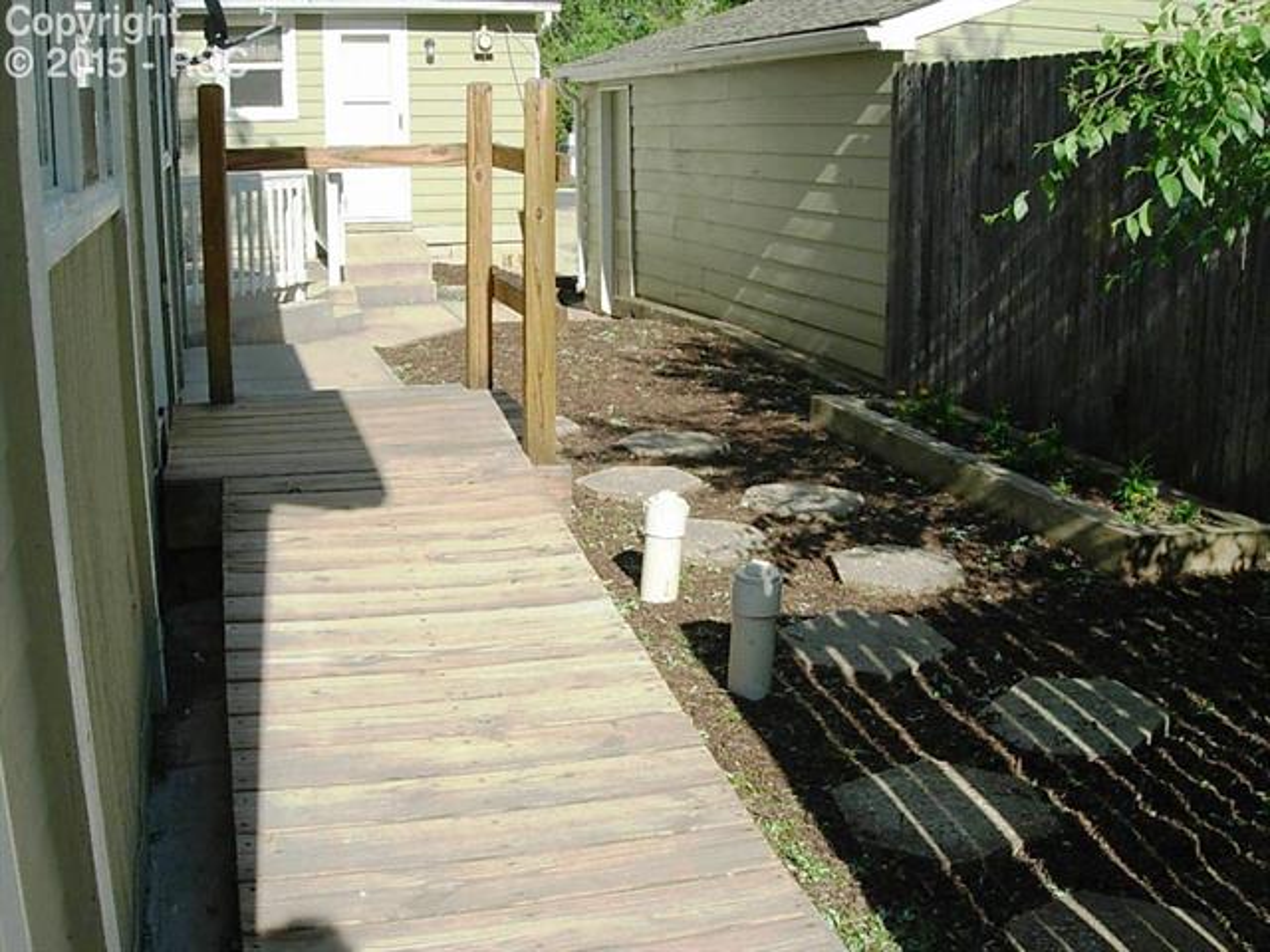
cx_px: 635
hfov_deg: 49.0
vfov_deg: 37.7
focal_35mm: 38
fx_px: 1394
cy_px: 476
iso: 79
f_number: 4.8
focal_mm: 7.8
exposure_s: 1/745
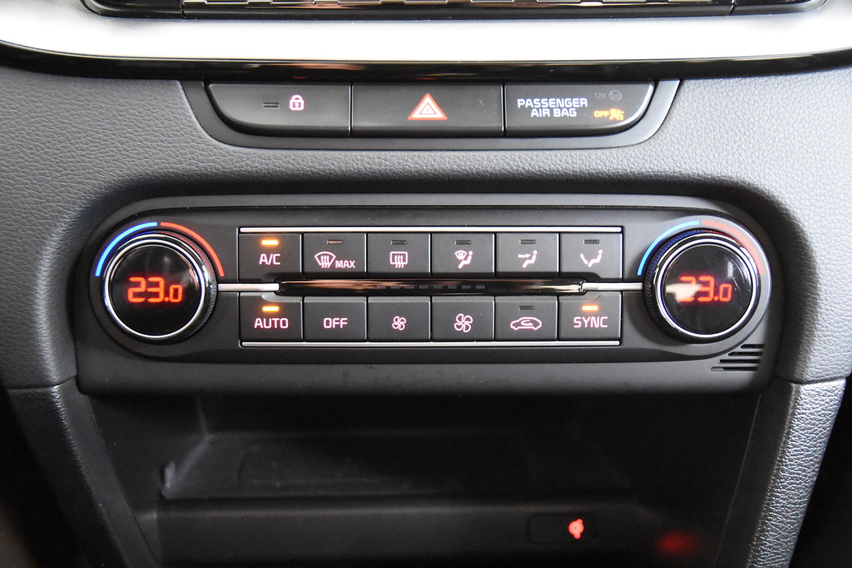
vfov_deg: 28.9
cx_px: 426
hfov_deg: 42.3
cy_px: 284
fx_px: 1100
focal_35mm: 46
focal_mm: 31
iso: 12800
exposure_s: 1/30
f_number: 3.3
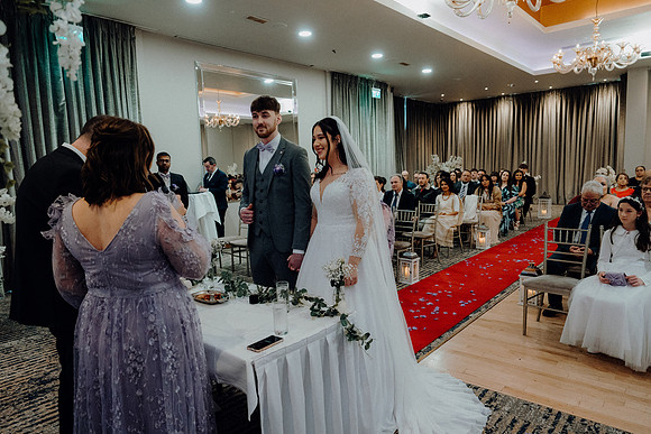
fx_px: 434
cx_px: 326
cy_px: 217
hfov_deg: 73.7
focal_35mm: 24
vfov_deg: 53.2
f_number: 3.5
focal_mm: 24
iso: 4000
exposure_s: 1/200
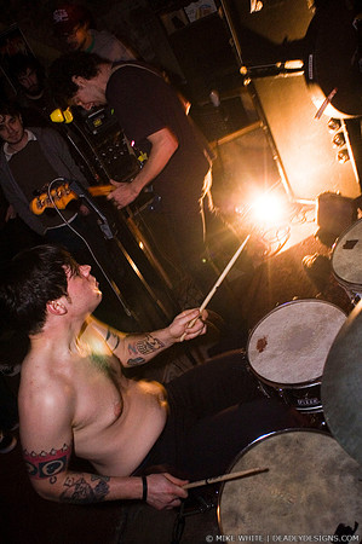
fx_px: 454
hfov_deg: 43.5
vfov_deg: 62.0
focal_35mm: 30
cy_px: 272
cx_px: 181
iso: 800
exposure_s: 1/10
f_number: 3.2
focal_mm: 20
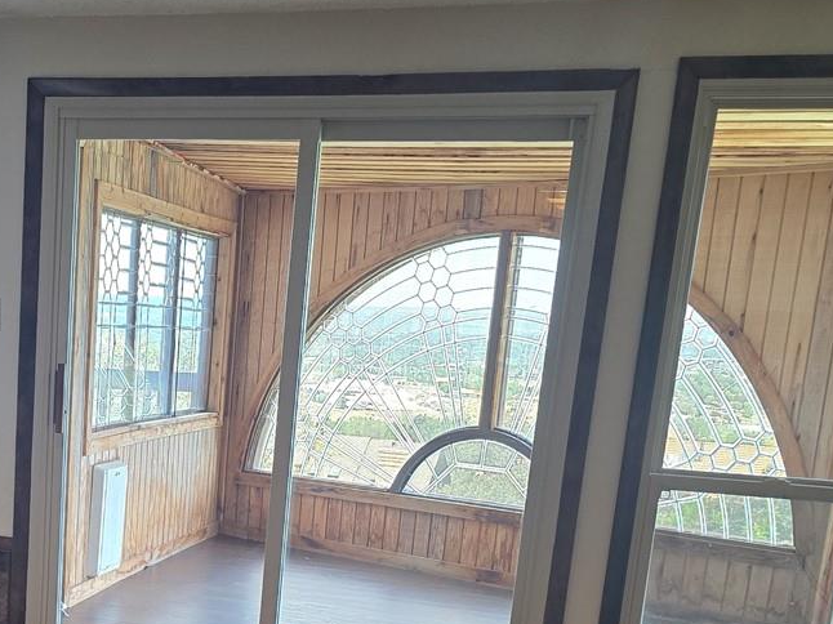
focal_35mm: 57
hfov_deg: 32.0
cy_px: 632
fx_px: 1371
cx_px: 63
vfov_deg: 24.4
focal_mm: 6.3
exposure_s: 1/120
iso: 160
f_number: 1.7
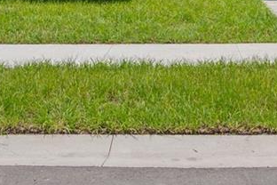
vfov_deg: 16.9
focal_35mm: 77
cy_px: -44
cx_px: 118
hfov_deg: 26.3
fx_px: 592
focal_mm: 10
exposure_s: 1/160
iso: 100
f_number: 7.1
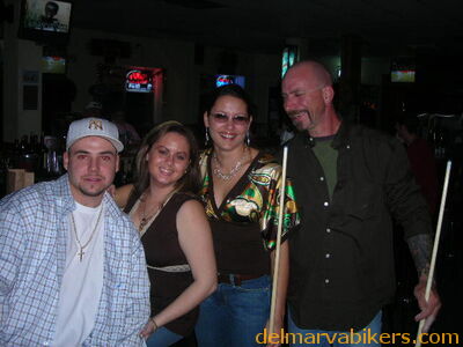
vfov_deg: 35.1
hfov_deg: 45.8
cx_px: 232
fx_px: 548
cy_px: 174
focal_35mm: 41
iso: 108
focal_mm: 6.8
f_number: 3.3
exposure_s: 1/60.1
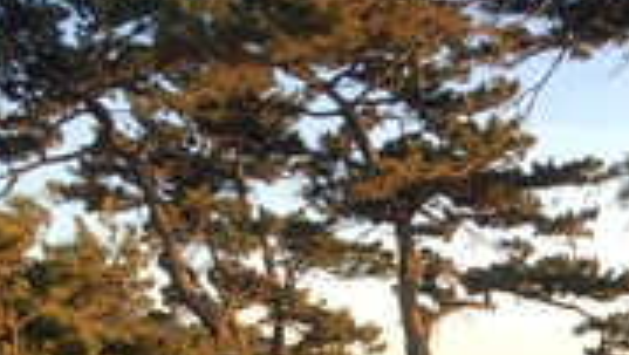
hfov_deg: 25.0
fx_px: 1319
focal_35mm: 79
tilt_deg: -5.7
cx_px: 692
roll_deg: +1.2
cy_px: 569
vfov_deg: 14.1
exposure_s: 1/124
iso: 25
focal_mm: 4.15
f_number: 2.2
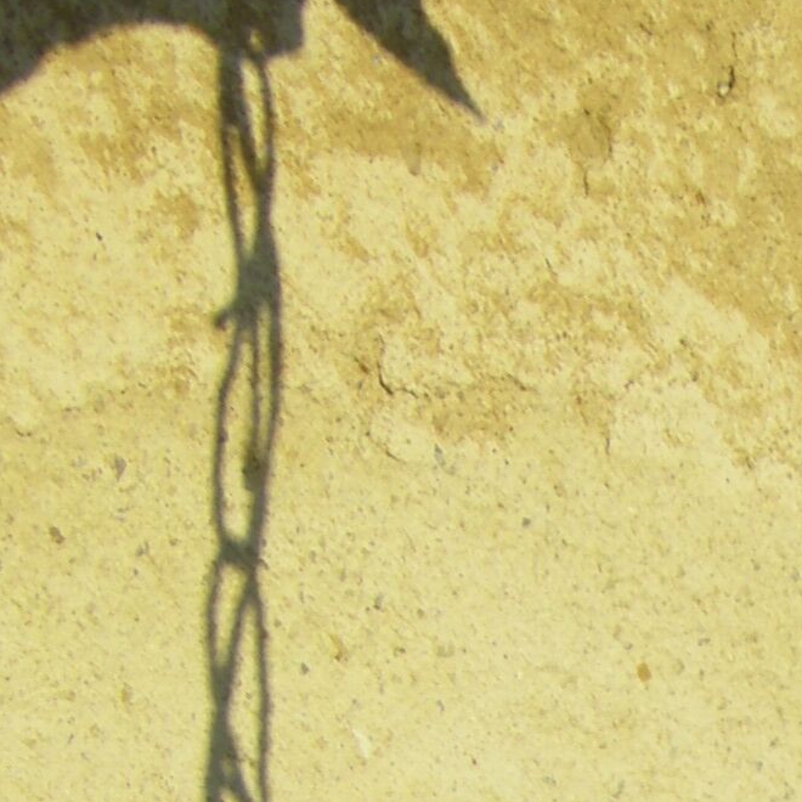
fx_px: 4351
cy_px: 1352
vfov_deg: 10.1
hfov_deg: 10.2
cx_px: 1136
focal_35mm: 166
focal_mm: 6.3
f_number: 7
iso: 64
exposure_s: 1/250
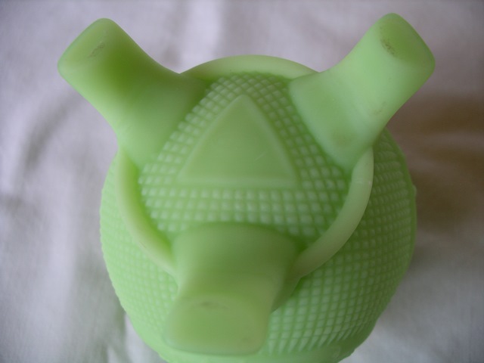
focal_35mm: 37
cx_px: 242
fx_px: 517
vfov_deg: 38.7
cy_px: 182
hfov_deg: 50.1
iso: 100
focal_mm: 7.8
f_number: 2.8
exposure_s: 1/30
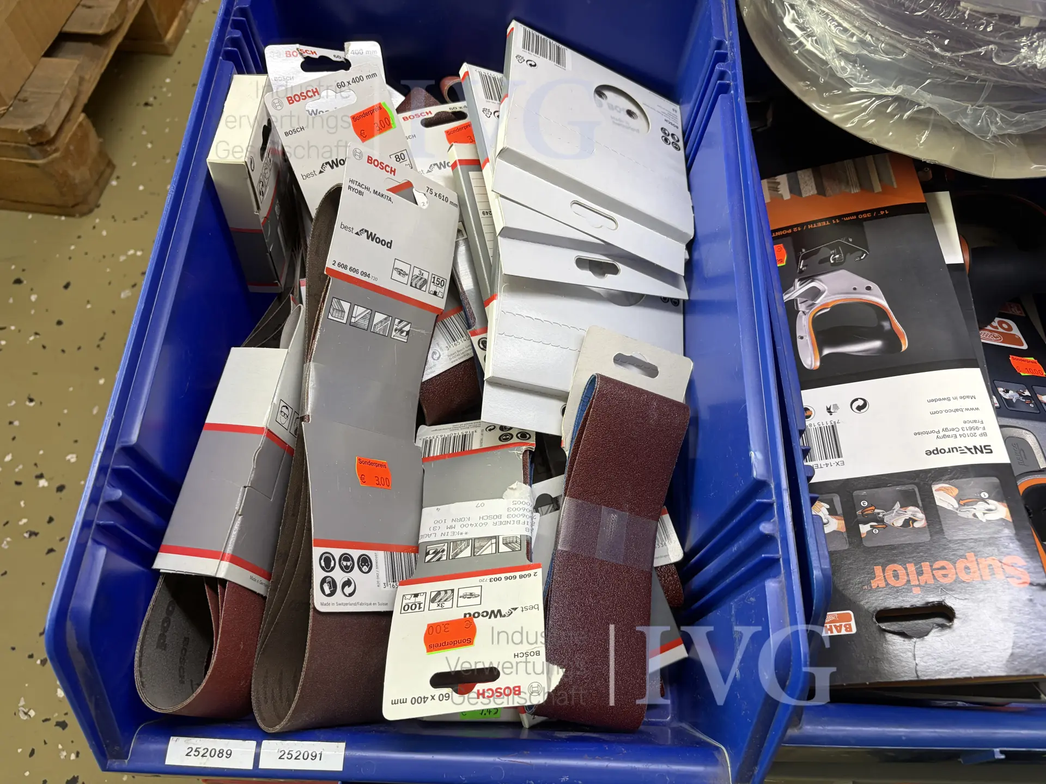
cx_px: 523
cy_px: 392
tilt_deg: -59.3
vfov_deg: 53.1
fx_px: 786
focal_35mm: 26
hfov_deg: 67.3
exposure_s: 1/50
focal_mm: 5.96
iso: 100
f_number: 1.6
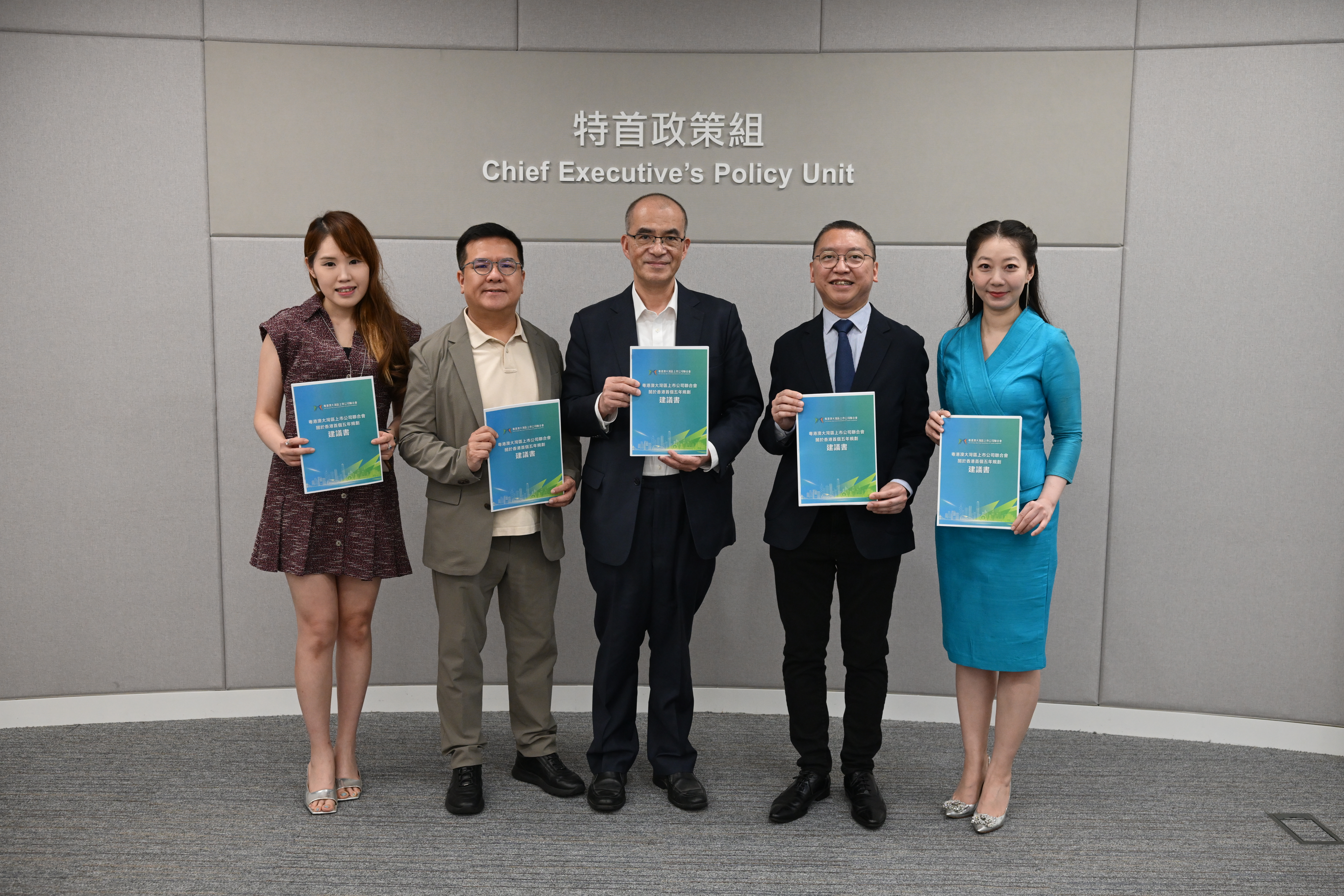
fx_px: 1307
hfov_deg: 54.4
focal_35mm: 35
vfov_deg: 37.9
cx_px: 672
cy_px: 448
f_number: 4.5
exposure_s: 1/60
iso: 2000
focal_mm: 35
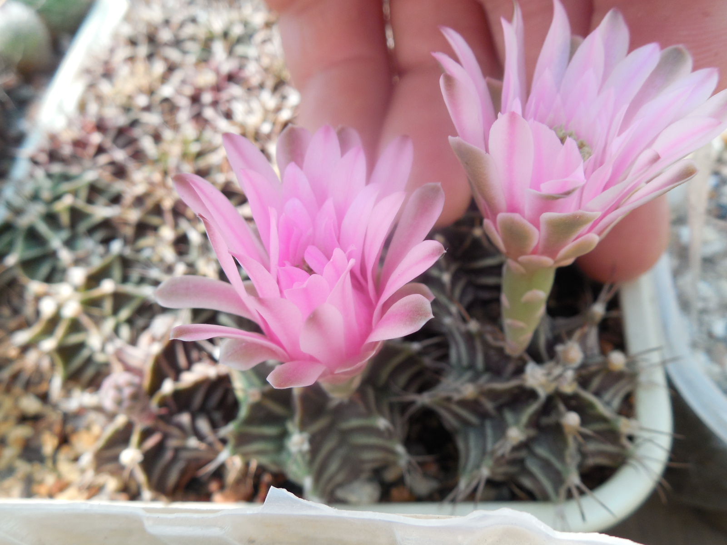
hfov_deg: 58.4
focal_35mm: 31
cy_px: 272
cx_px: 364
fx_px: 651
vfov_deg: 45.4
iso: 125
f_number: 3.6
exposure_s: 1/60
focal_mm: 5.6
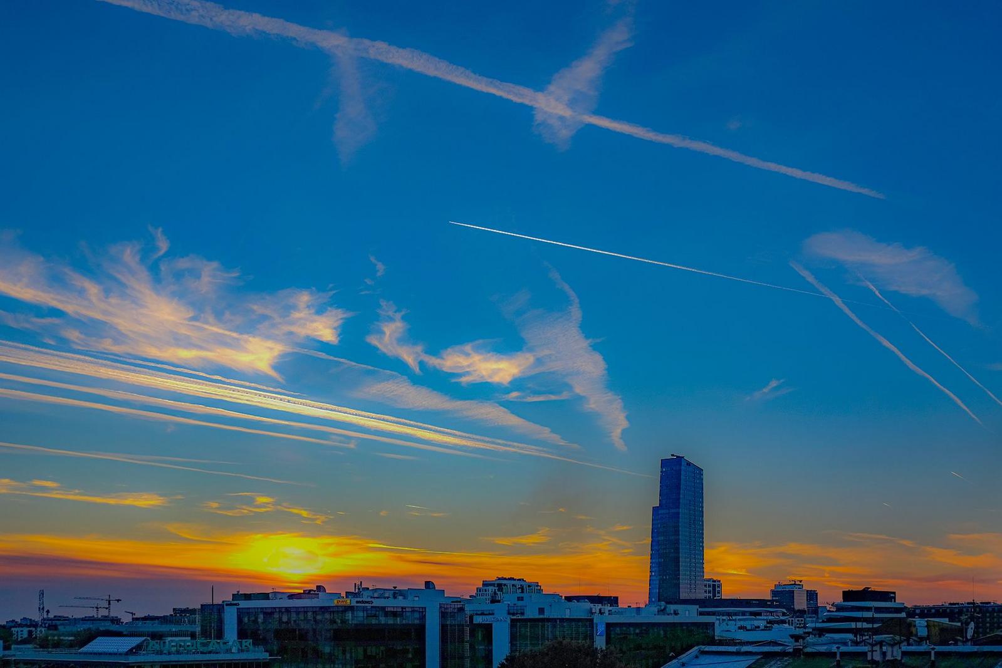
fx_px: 891
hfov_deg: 58.7
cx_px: 501
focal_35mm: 32
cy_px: 334
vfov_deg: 41.1
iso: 200
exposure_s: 1/250
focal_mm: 21.5
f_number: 8
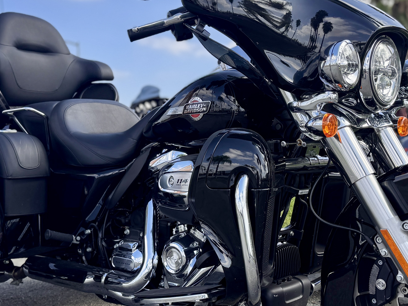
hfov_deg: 36.8
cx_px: 227
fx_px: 613
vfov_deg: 28.0
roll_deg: -0.3
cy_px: 141
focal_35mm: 52
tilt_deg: +1.4
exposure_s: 1/1818
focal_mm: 6.76
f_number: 1.78
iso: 80
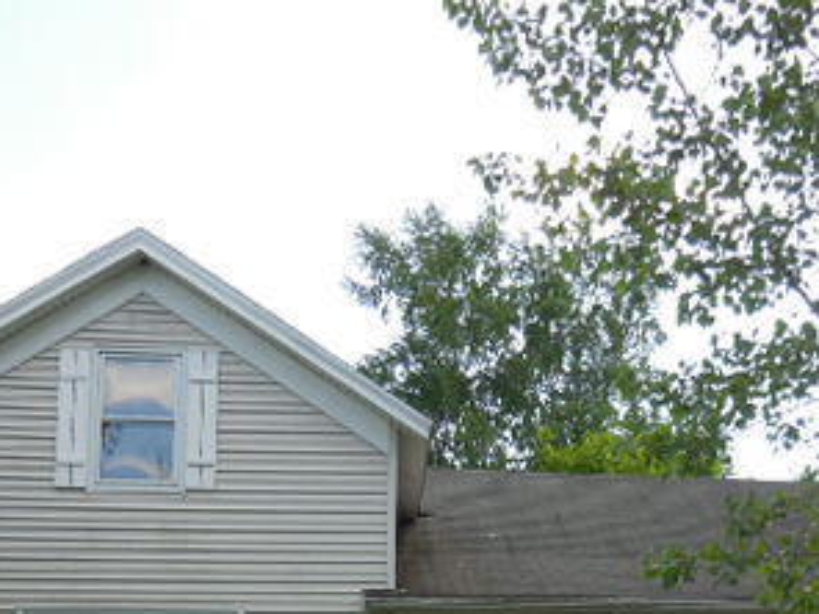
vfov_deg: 25.3
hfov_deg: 35.5
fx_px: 1278
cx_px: 476
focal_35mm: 54
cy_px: 661
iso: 125
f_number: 3.1
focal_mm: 4.5
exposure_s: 1/320
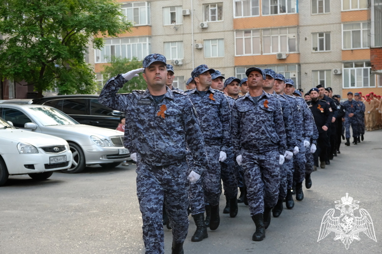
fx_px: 732
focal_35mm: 69
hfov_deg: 29.2
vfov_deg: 19.7
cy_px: 127
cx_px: 191
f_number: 5.6
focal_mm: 46.3
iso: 4000
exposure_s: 1/850
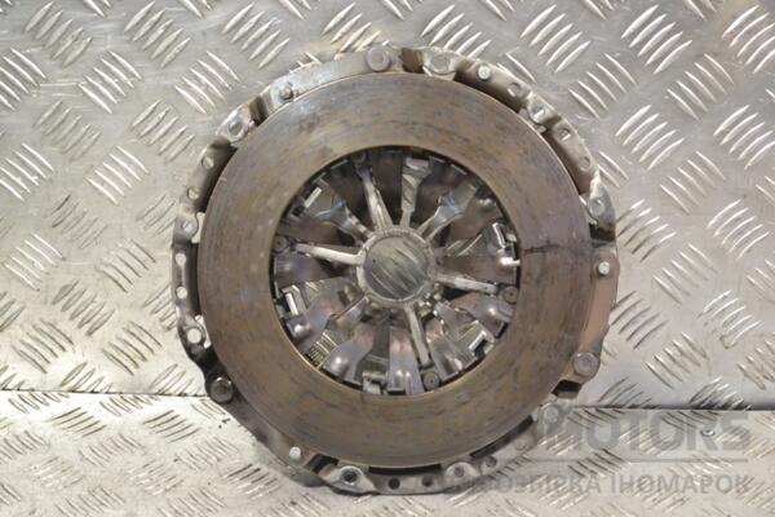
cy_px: 258
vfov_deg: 18.9
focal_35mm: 72
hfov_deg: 28.1
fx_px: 1550
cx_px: 388
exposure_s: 1/160
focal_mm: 48
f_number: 6.3
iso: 3200
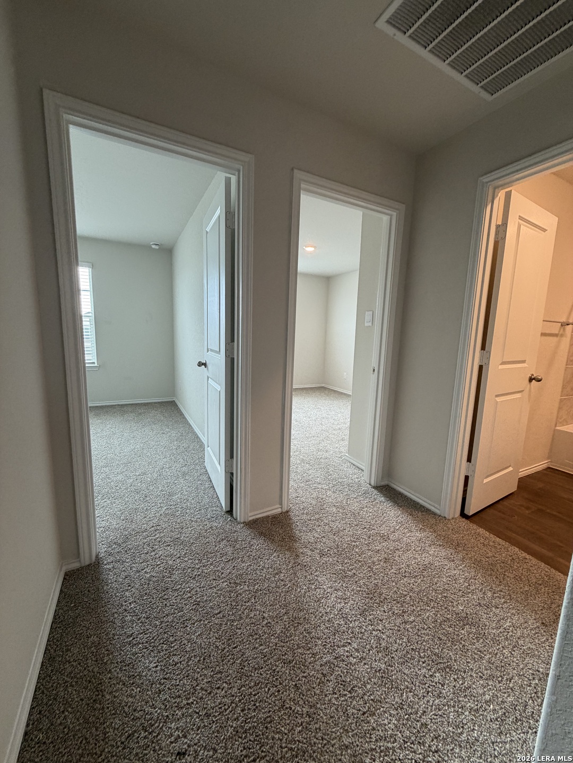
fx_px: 309
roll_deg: -1.7
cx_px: 286
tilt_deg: -7.7
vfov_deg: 102.1
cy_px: 382
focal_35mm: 14
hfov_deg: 85.7
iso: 160
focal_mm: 2.22
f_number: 2.2
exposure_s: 1/60
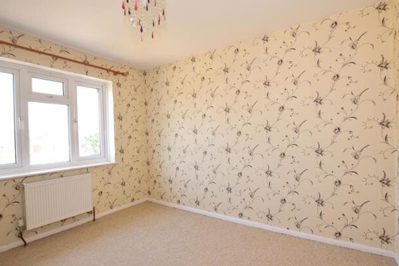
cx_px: 210
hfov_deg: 96.6
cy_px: 137
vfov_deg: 73.7
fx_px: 177
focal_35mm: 16
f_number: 5
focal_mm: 10
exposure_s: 1/50
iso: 200
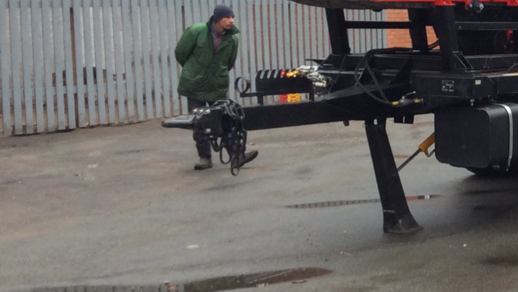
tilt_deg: -3.2
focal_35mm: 88
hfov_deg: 22.0
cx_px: 651
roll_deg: +2.6
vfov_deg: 13.7
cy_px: 110
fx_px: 1209
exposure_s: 1/259
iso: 32
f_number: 2.4
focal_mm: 3.3
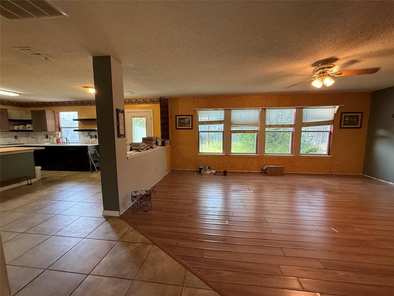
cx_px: 197
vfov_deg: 85.7
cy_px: 148
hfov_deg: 102.1
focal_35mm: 14
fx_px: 159
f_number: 2.2
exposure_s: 1/60
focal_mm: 2.22
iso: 250
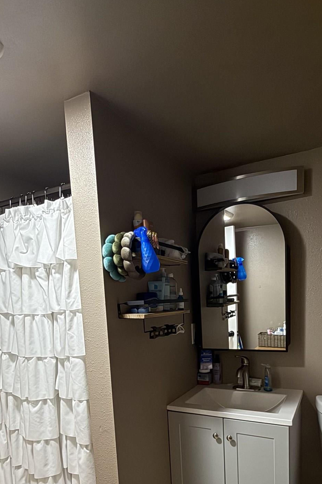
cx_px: 186
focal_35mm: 24
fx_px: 322
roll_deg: +2.3
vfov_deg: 70.5
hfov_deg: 52.9
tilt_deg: -6.2
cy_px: 341
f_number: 2.2
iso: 1000
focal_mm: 2.22
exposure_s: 1/60
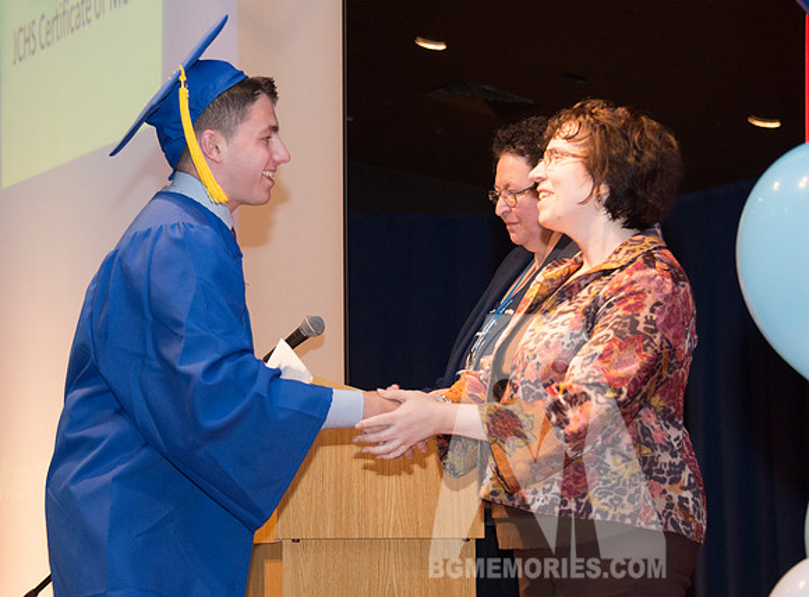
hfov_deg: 16.8
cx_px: 396
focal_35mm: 118
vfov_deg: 12.4
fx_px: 2742
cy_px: 321
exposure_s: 1/80
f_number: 5.3
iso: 2000
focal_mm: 90
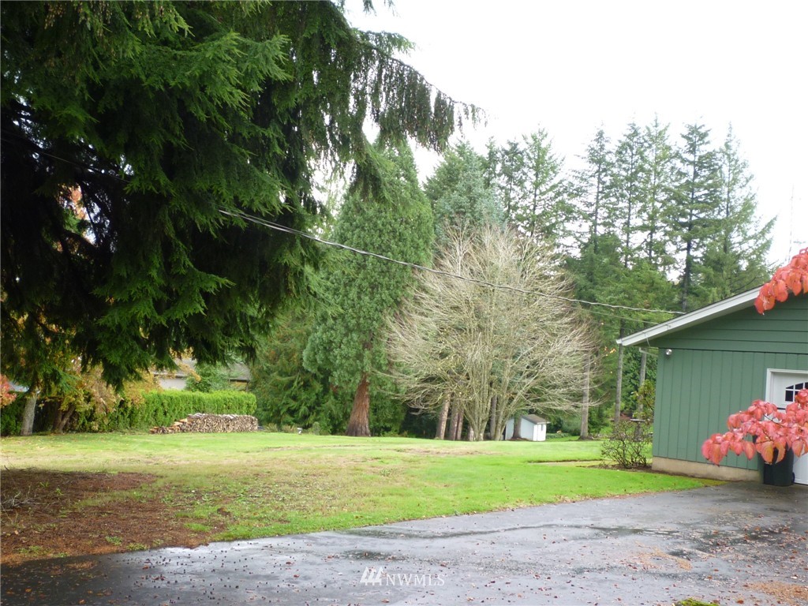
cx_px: 404
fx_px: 864
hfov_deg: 50.1
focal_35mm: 37
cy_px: 303
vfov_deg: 38.7
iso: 80
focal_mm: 5.2
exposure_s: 1/60
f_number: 3.3
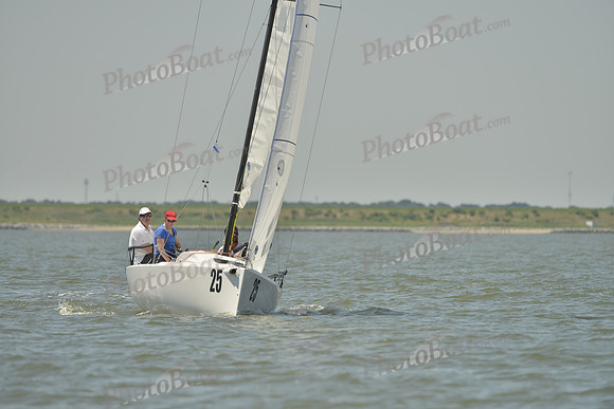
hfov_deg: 5.2
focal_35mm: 400
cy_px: 204
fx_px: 6823
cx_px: 307
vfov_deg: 3.4
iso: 200
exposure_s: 1/1250
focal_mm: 400
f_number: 6.3
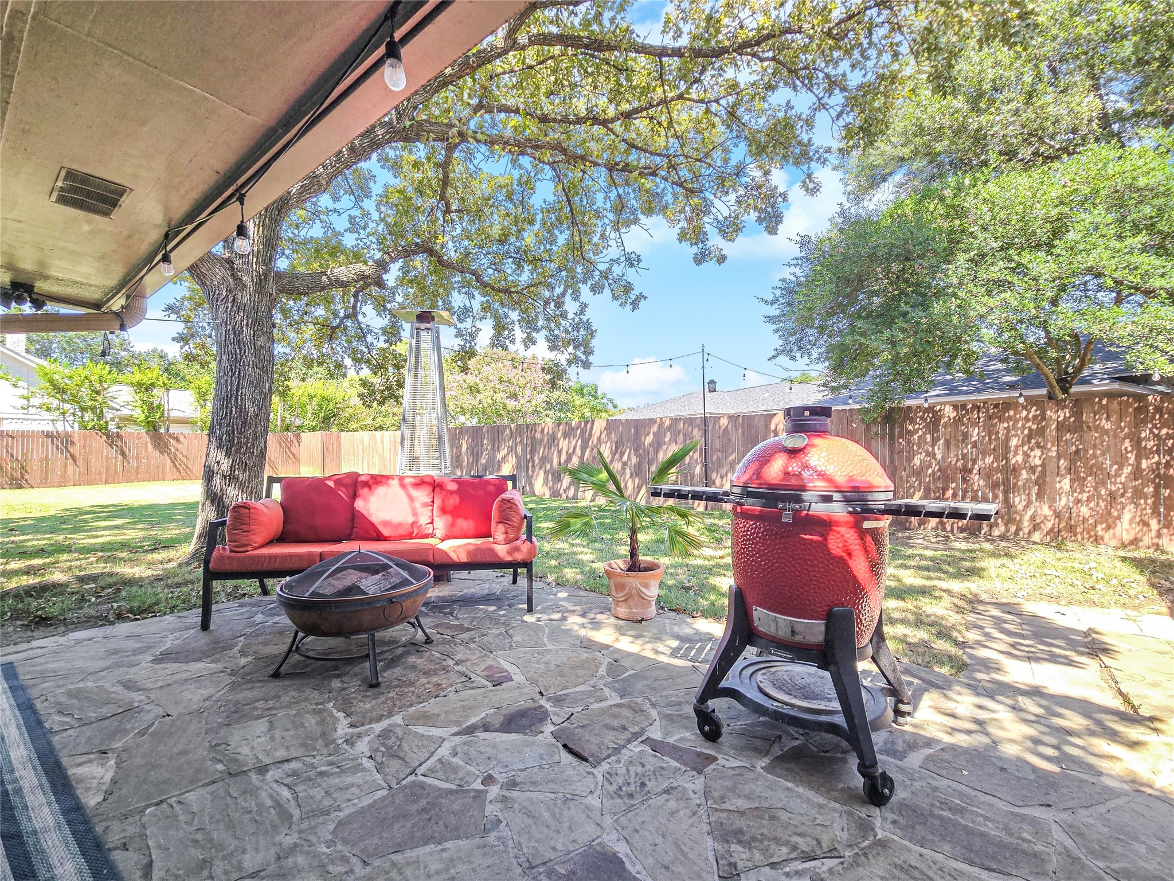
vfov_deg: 89.9
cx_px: 587
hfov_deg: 106.2
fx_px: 441
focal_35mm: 13
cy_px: 440
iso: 50
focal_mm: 2.2
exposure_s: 1/235
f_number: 2.2
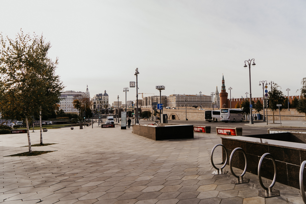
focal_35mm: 24
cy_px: 102
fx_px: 204
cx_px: 153
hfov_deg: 73.7
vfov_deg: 53.1
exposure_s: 1/320
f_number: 4
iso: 100
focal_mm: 24
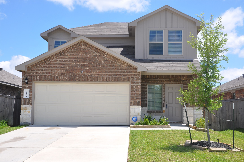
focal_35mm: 48
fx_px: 325
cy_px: 81
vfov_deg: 28.0
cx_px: 122
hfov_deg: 41.2
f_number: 9
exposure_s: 1/320
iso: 200
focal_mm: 32
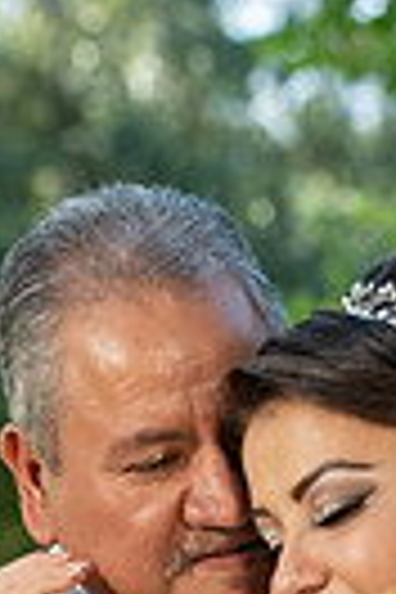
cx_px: 382
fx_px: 3646
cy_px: 886
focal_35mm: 221
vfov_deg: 9.1
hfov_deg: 6.2
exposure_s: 1/500
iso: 500
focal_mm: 65
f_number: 4
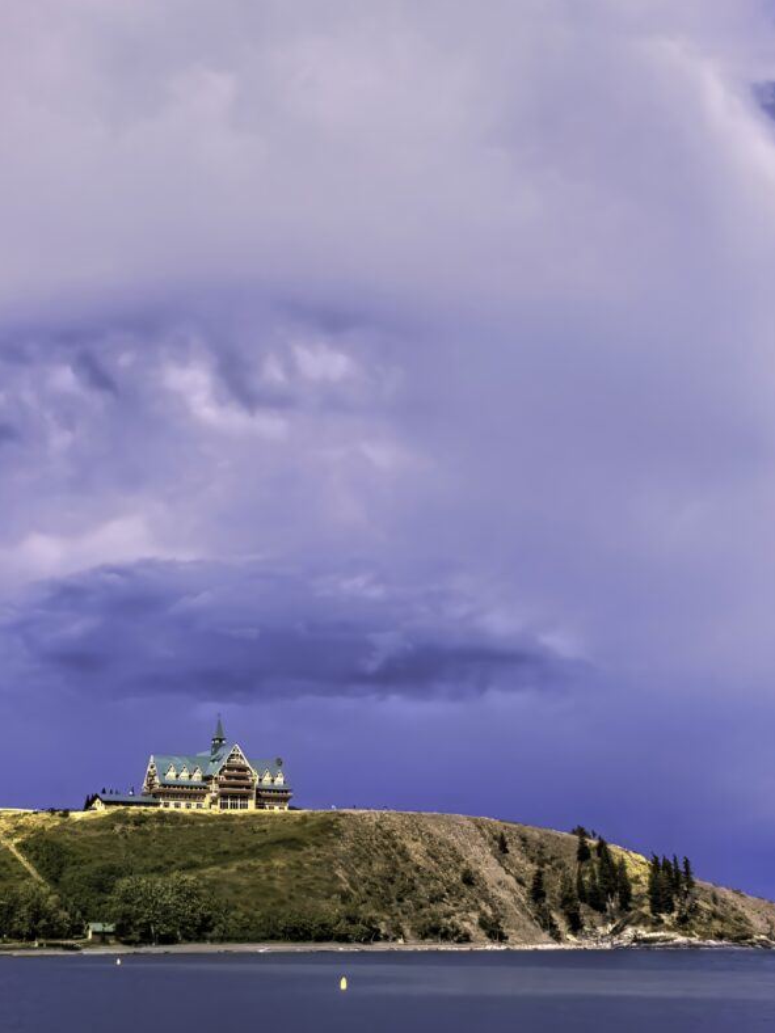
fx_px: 1552
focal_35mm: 52
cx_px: 333
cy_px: 458
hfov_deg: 28.0
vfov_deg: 36.8
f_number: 8
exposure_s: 1/1000
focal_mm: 7.1
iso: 200
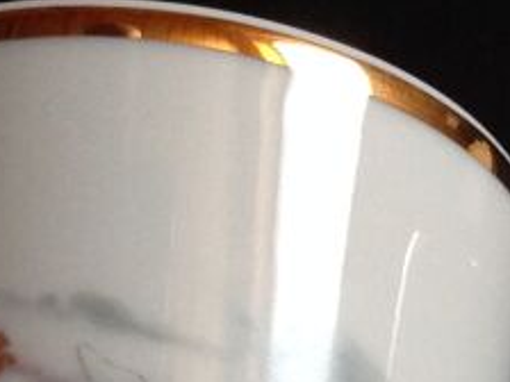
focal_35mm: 156
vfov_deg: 8.8
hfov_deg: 12.4
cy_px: 842
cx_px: 597
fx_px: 2298
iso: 200
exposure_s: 1/15
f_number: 2.4
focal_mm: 4.28
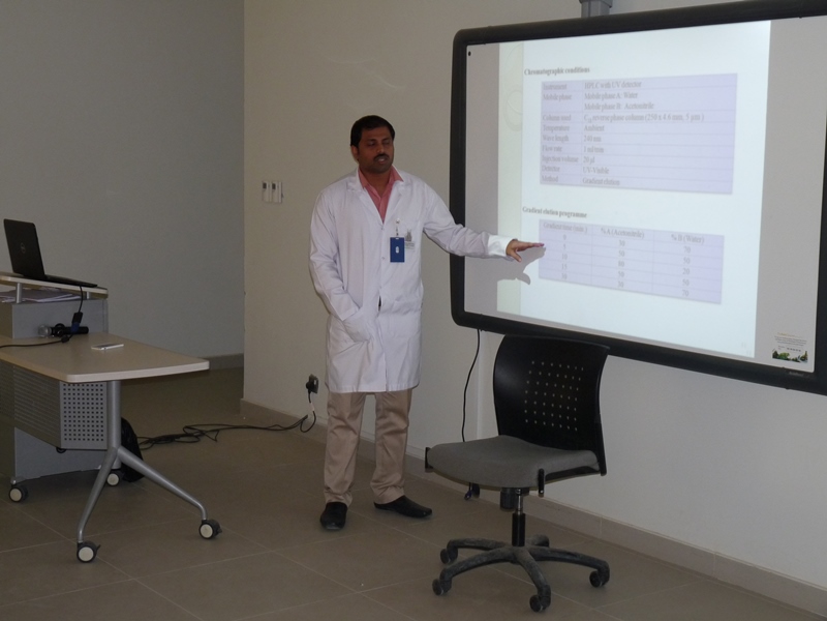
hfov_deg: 34.9
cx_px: 414
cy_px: 310
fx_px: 1314
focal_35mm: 55
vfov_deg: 26.6
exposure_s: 1/30
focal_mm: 9.8
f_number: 3.2
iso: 200
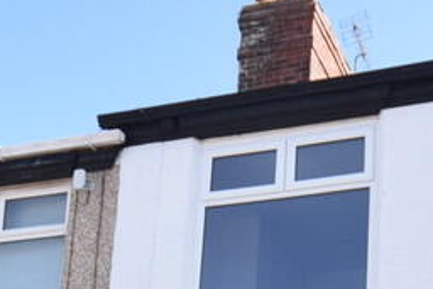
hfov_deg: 27.7
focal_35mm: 72
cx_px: 326
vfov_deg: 17.0
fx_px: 866
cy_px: 444
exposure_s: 1/250
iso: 250
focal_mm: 12
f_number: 8
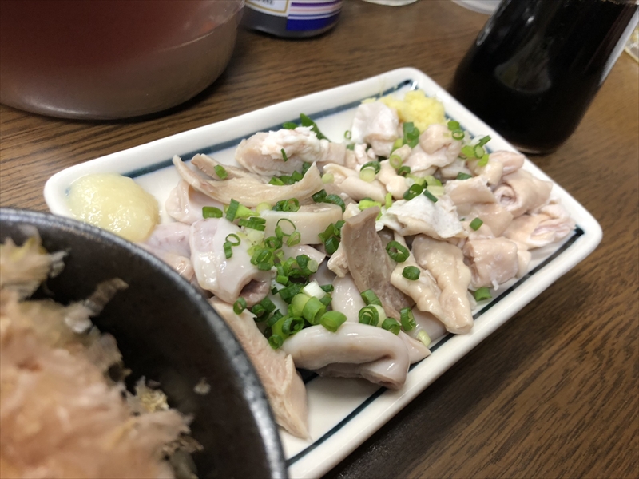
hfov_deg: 63.4
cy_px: 240
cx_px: 320
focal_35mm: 28
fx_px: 517
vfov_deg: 49.7
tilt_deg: -49.1
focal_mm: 4
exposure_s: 1/17
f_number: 1.8
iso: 40
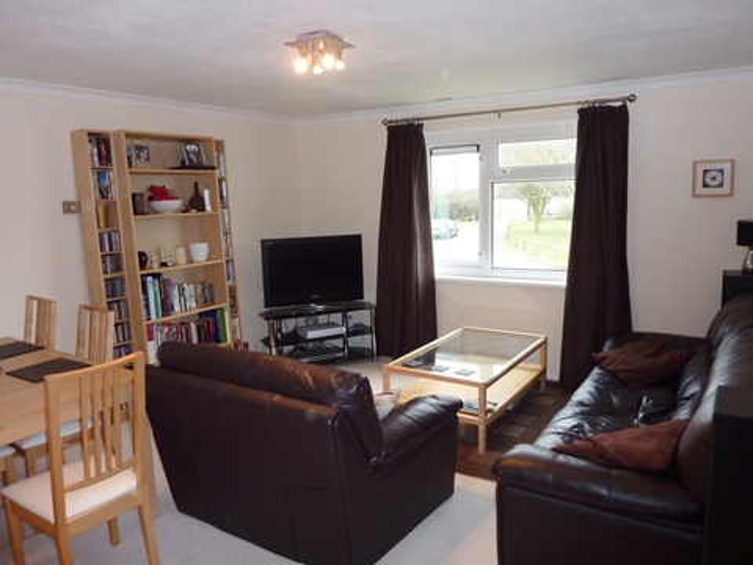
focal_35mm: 25
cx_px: 376
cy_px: 282
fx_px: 544
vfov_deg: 54.9
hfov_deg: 69.4
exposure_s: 1/30
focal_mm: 4.1
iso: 200
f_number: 3.3
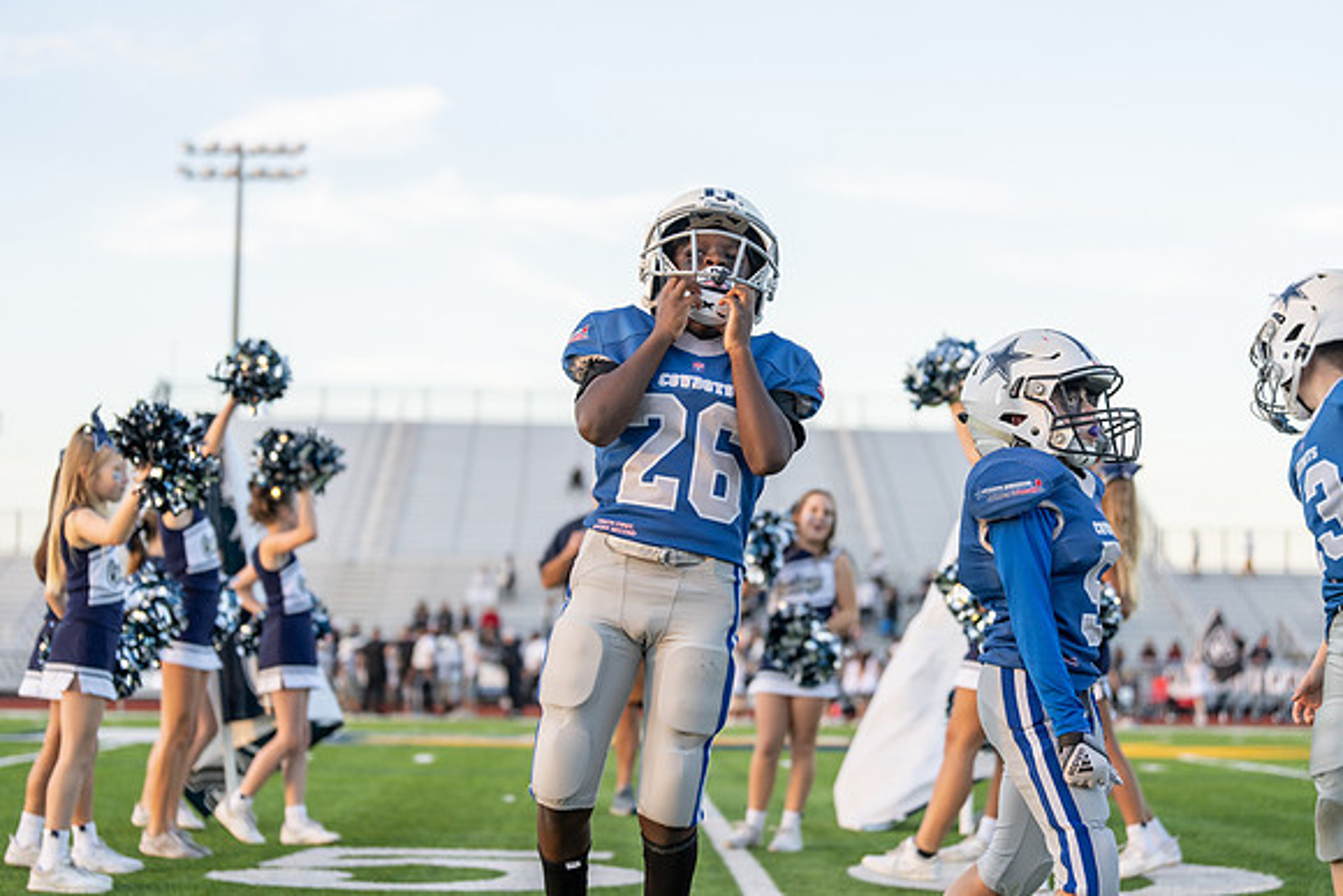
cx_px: 672
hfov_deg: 28.8
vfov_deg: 19.5
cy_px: 448
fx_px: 2612
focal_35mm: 70
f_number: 2.8
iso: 640
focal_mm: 70
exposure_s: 1/1250
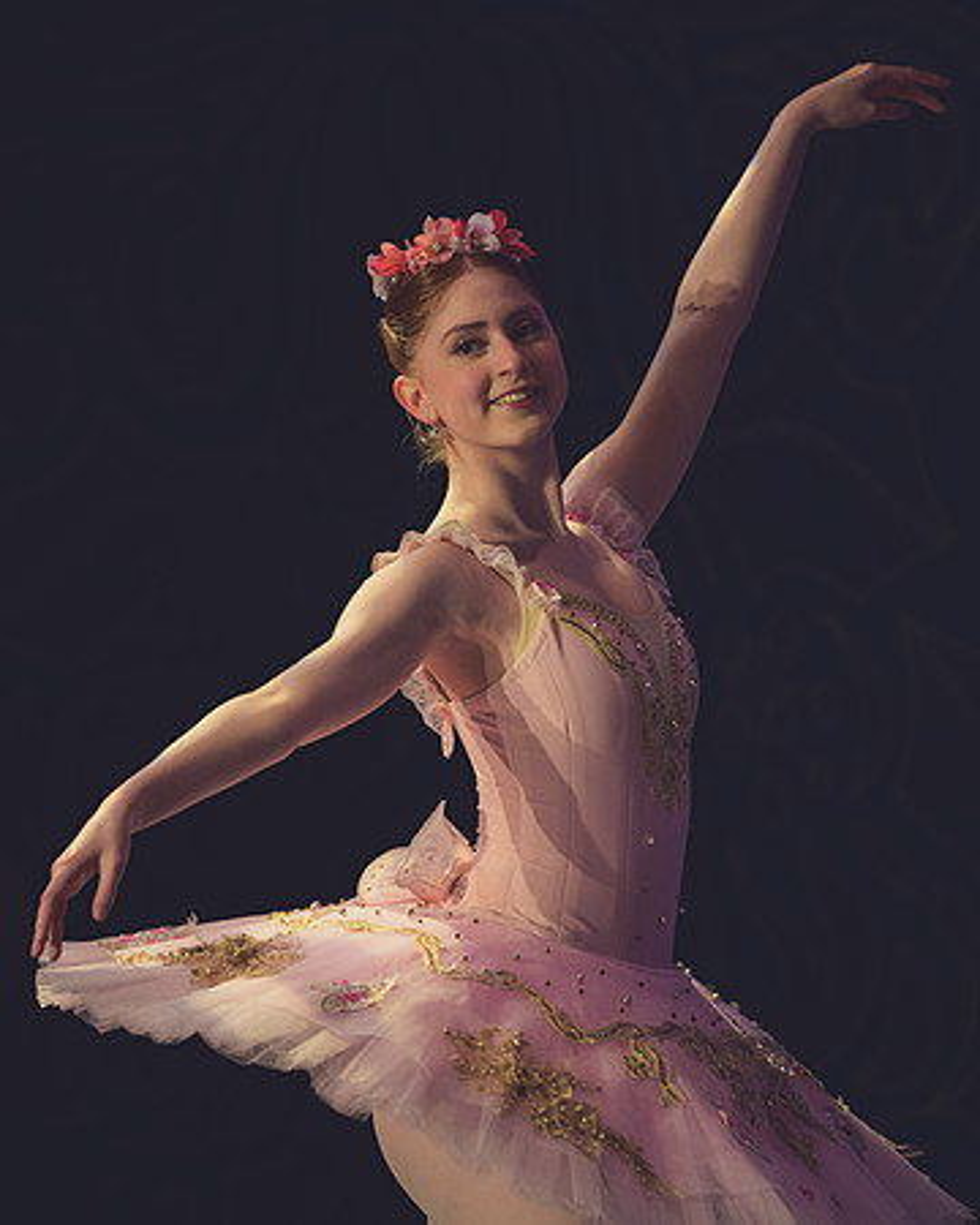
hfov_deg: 4.6
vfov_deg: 5.7
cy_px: 553
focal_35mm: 338
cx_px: 396
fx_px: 12249
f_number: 2.8
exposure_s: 1/320
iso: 900
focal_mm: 200
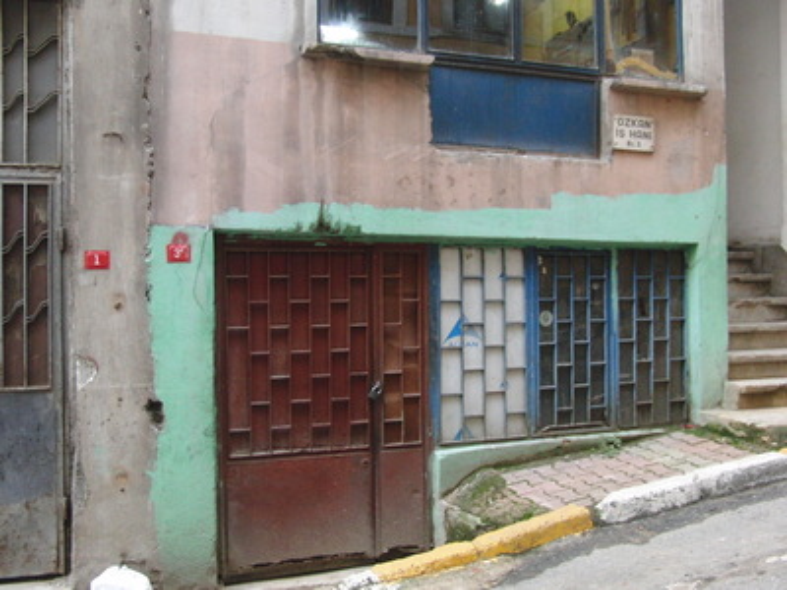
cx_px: 394
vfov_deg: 38.7
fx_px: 841
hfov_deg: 50.1
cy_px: 295
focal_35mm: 37
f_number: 3.6
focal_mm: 6.42
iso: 400
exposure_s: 1/40
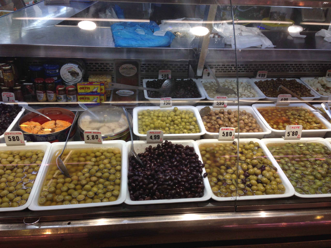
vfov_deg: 42.9
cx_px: 166
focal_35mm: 33
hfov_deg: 55.4
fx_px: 316
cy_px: 124
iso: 50
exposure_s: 1/133
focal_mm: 4.12
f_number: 2.4
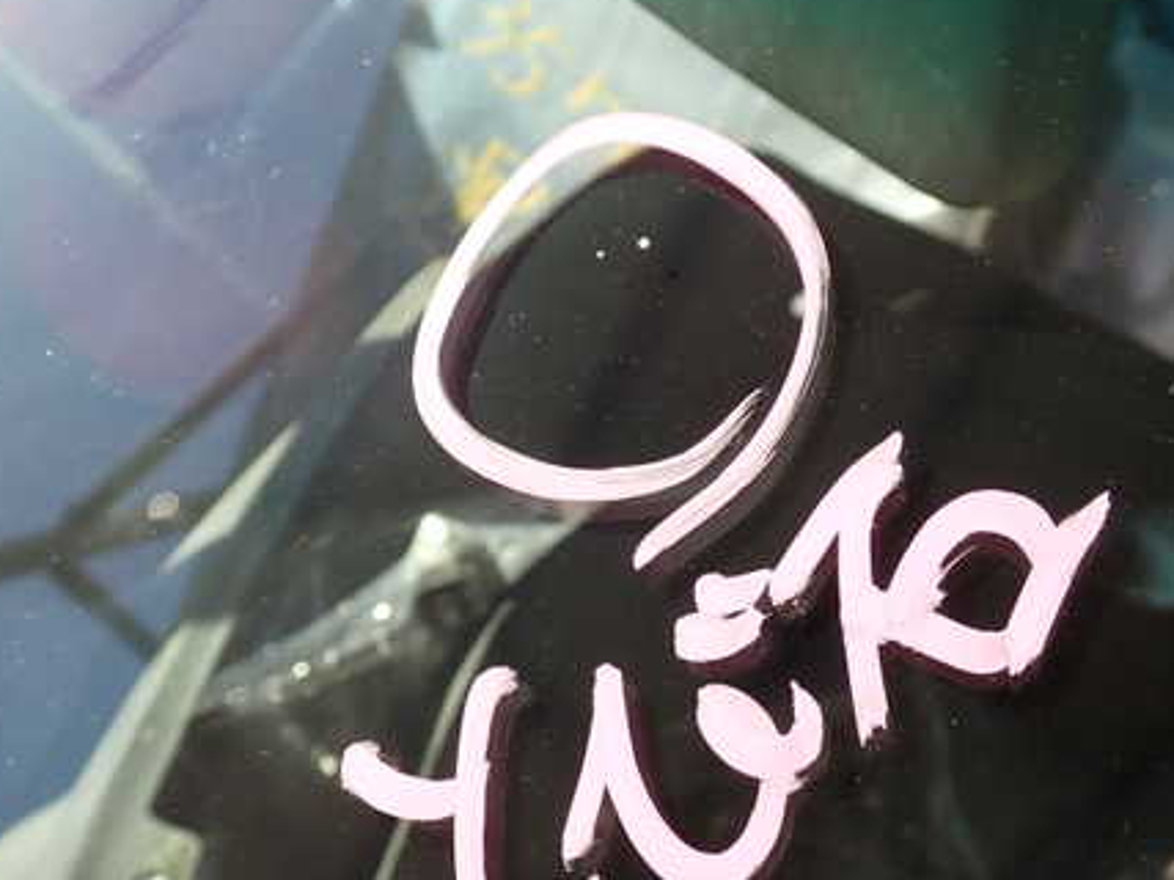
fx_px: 1526
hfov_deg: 42.1
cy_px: 490
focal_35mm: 45
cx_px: 564
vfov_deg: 32.1
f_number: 3.2
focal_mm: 5.79
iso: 100
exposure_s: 1/320
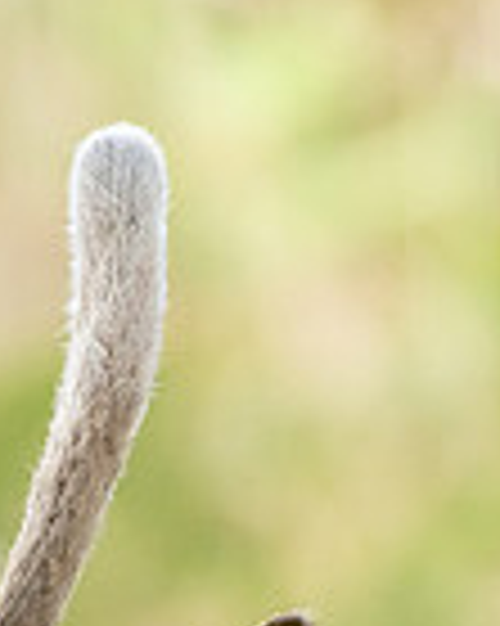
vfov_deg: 0.8
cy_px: 842
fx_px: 43591
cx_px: 90
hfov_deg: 0.7
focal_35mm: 2354
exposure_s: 1/4000
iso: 3200
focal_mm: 600
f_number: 5.6
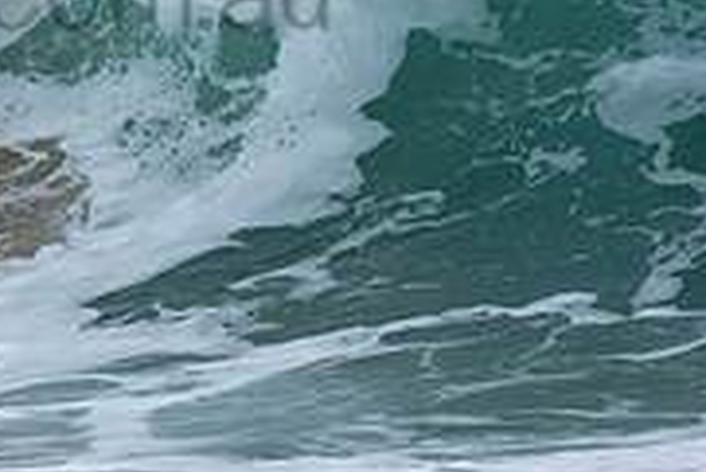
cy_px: -60
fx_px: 47221
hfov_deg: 0.9
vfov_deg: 0.6
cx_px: -82
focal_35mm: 2406
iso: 280
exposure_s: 1/1250
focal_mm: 500
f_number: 5.6
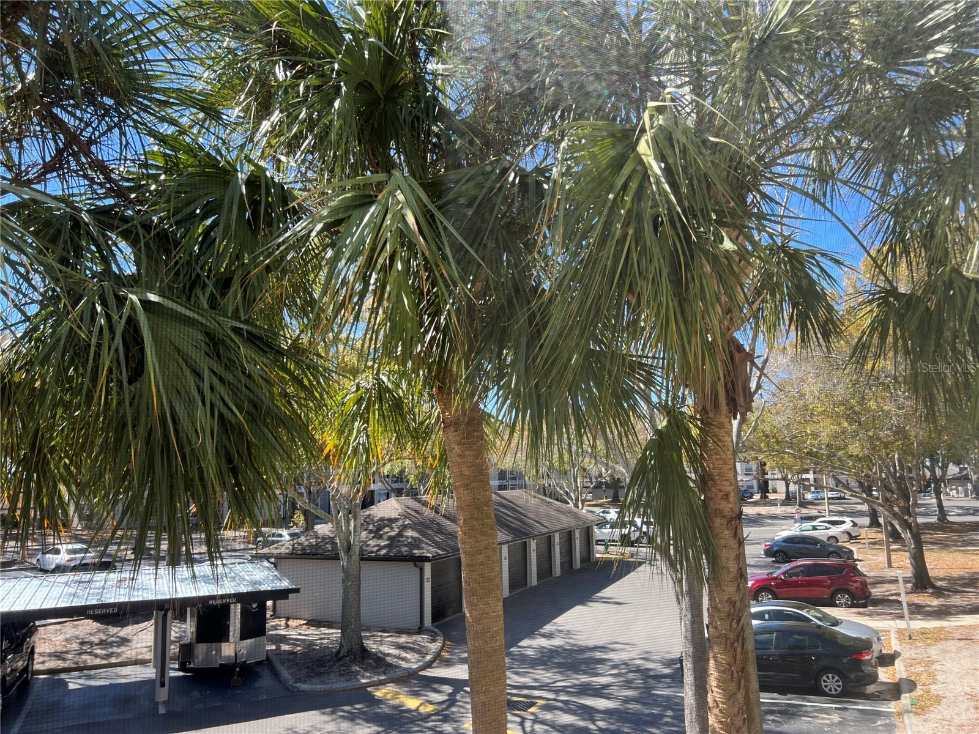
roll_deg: +1.9
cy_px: 367
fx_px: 735
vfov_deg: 53.1
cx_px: 490
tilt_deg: +8.8
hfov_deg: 67.3
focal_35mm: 26
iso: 50
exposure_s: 1/611
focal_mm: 5.7
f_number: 1.5
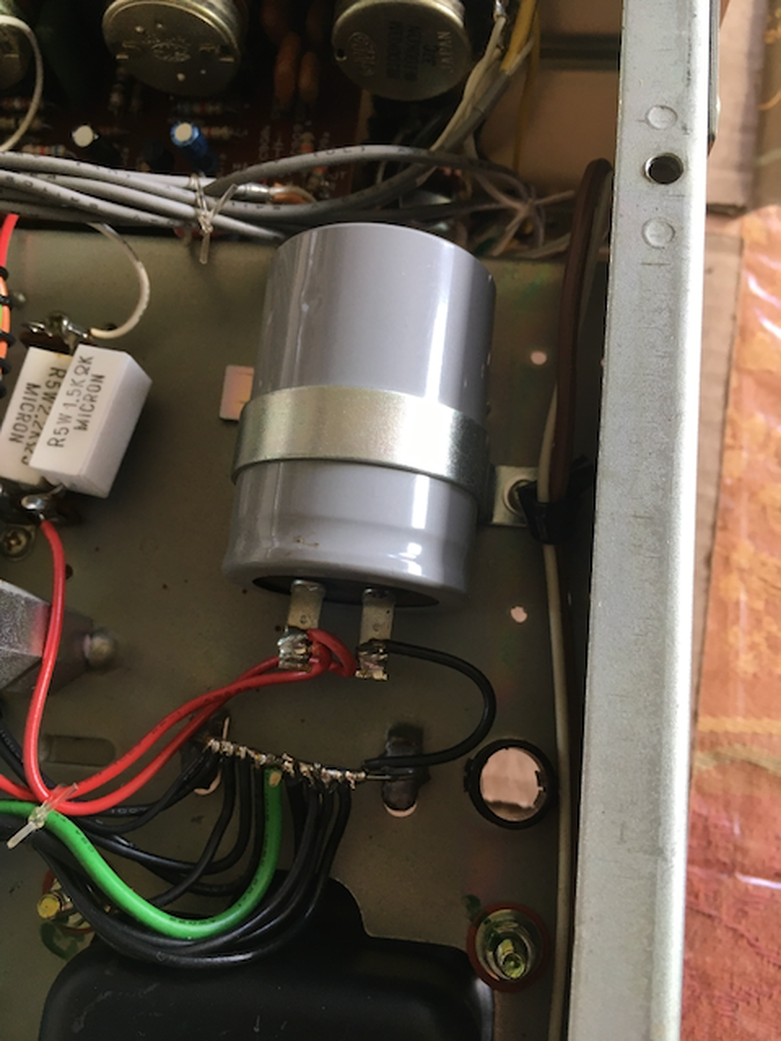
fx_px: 872
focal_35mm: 29
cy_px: 520
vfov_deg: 61.7
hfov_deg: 48.2
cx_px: 390
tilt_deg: -72.2
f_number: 2.2
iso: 40
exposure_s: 1/30
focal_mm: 4.15
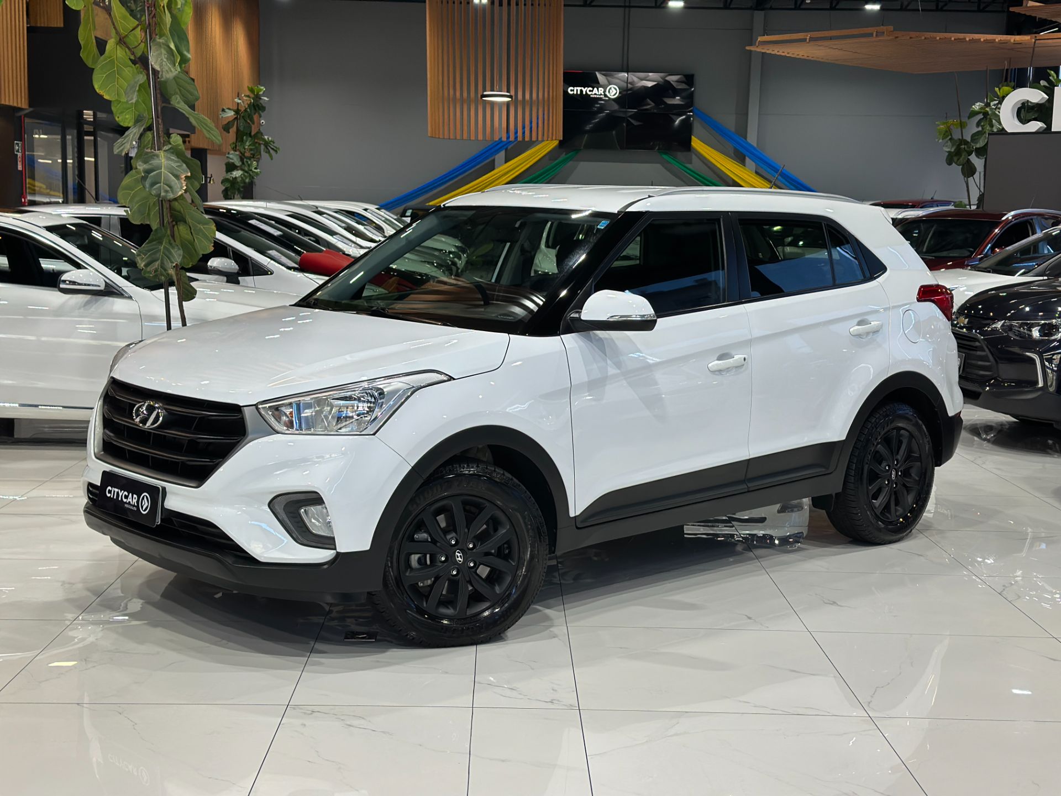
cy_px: 398
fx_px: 1471
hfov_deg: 39.7
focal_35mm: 48
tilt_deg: -8.5
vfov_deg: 30.3
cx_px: 530
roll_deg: -1.5
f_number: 1.78
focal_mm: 6.86
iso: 100
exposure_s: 1/120
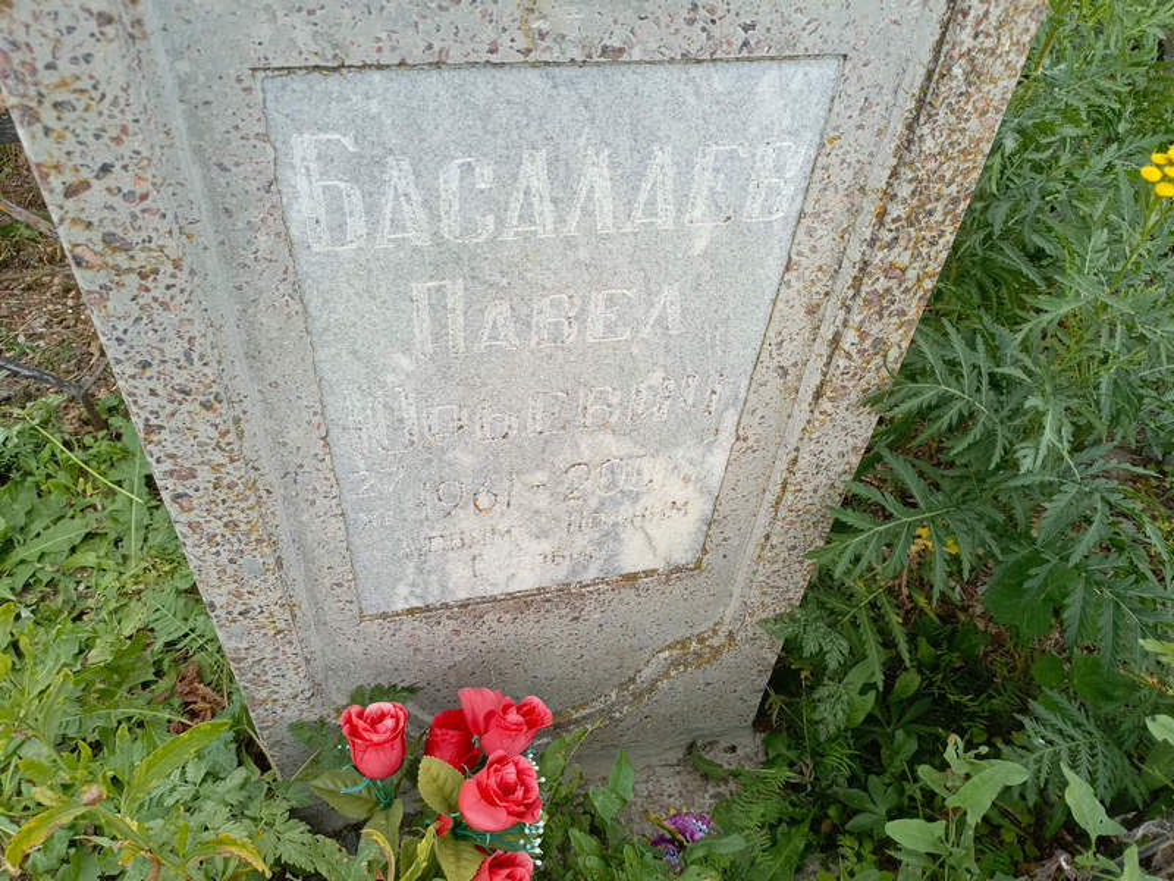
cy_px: 440
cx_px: 587
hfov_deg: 69.4
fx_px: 848
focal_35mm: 25
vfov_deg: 54.9
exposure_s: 1/100
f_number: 1.69
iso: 120
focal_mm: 4.76
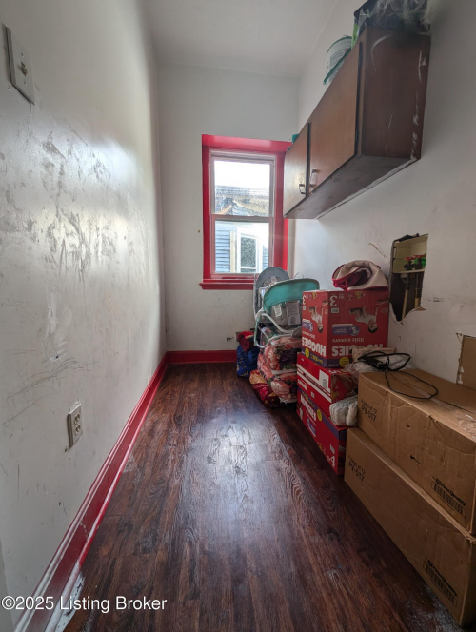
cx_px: 238
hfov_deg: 94.6
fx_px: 219
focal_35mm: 12
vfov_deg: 110.5
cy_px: 316
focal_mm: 2.23
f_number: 1.95
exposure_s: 1/79
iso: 45
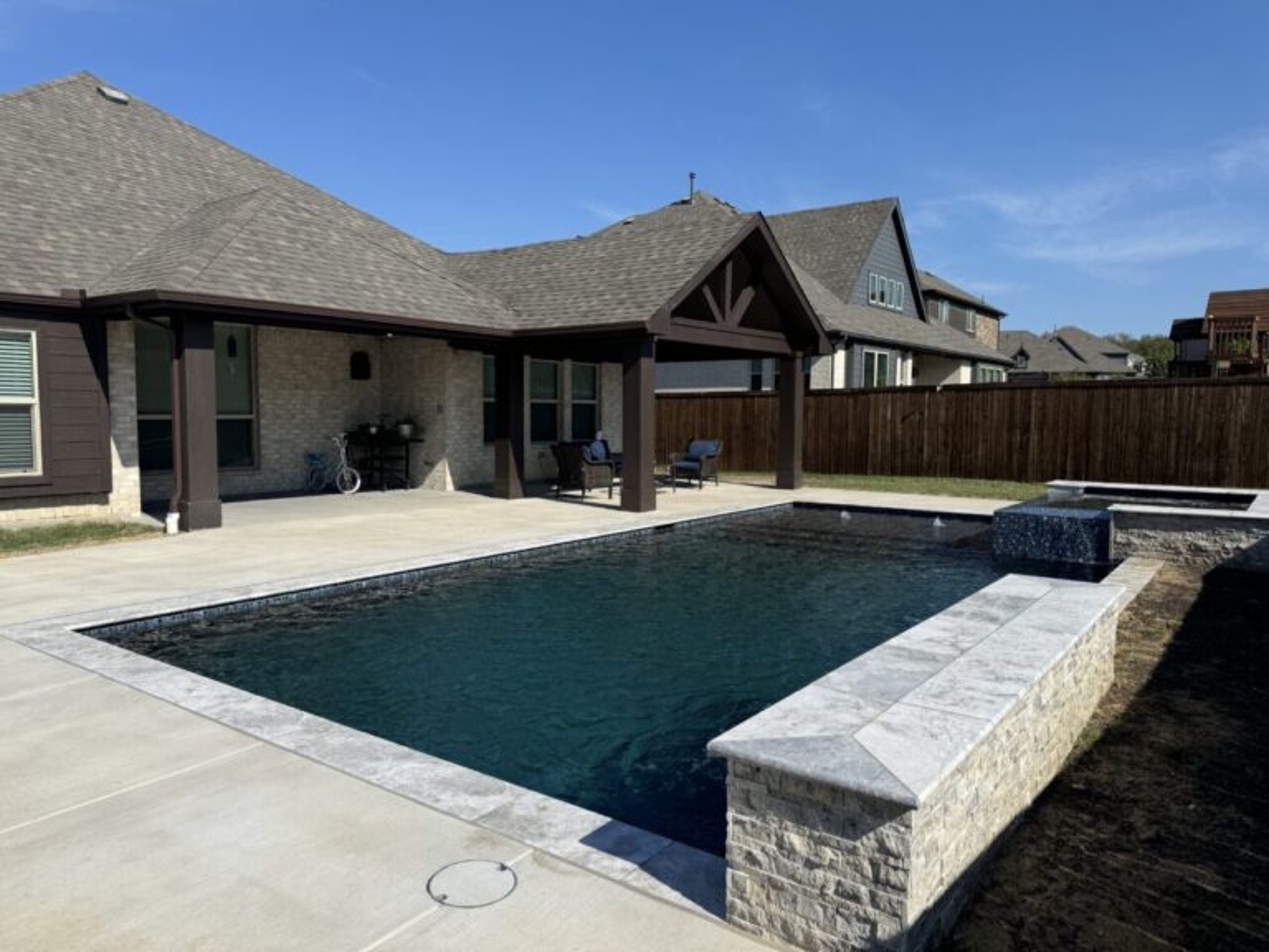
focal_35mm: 24
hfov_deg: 71.6
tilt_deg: -4.4
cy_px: 476
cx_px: 634
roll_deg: -0.3
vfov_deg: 56.8
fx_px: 880
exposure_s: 1/7092
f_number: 1.78
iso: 80
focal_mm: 6.76
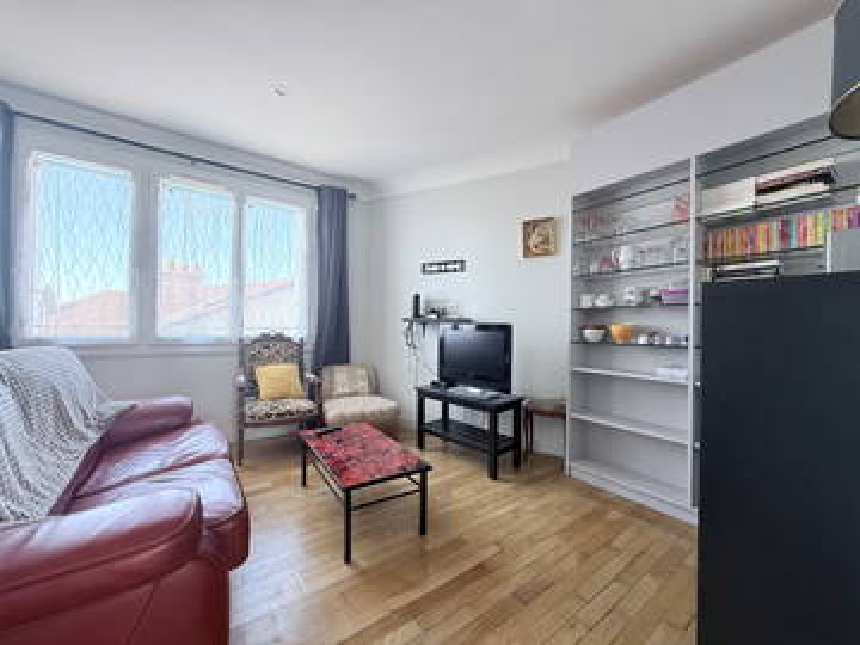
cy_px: 322
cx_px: 430
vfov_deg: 85.7
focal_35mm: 14
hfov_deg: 102.1
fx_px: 348
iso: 320
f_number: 2.2
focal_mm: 2.22
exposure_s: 1/99
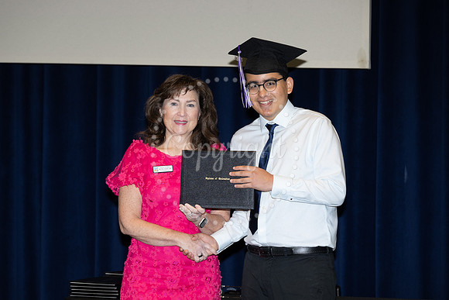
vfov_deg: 10.2
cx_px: 198
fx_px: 1674
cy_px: 168
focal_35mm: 134
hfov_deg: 15.3
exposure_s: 1/80
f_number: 5.6
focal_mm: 120
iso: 640
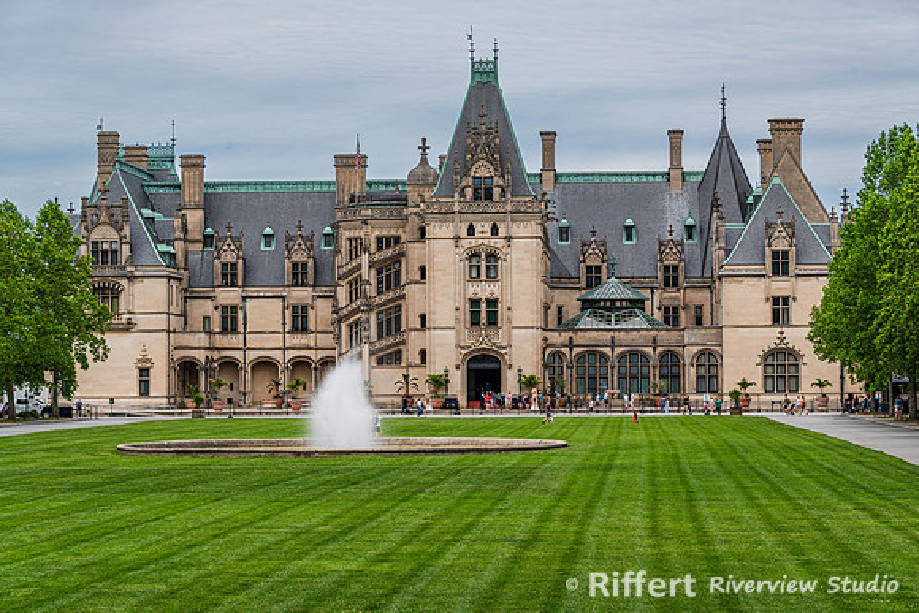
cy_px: 306
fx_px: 2357
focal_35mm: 92
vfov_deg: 14.8
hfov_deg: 22.1
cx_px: 460
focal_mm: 90
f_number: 8
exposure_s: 1/160
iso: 64
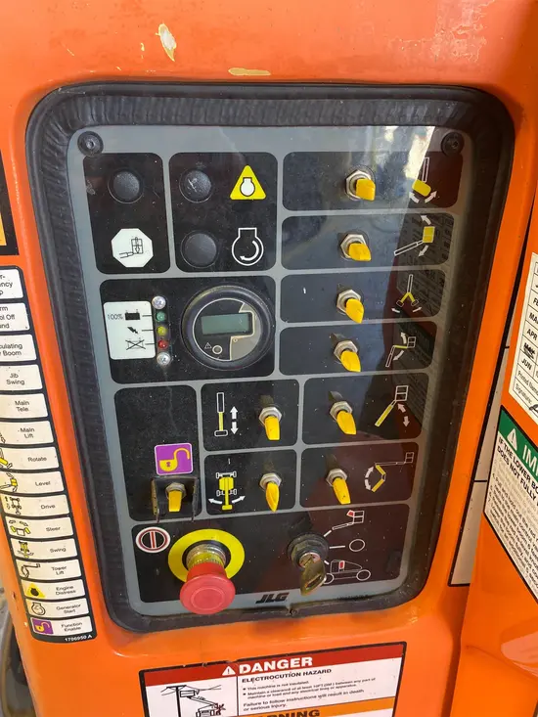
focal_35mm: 26
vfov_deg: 67.3
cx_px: 269
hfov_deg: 53.1
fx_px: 539
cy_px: 358
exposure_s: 1/60
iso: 160
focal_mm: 4.25
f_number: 1.8
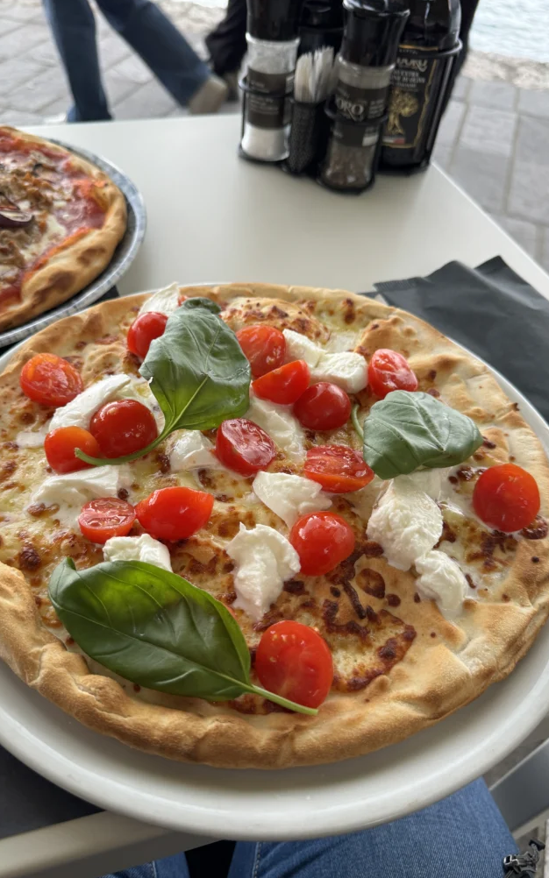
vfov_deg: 70.4
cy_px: 444
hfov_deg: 47.6
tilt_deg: -47.8
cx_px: 256
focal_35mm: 26
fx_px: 623
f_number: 1.78
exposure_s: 1/121
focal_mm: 6.86
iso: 125
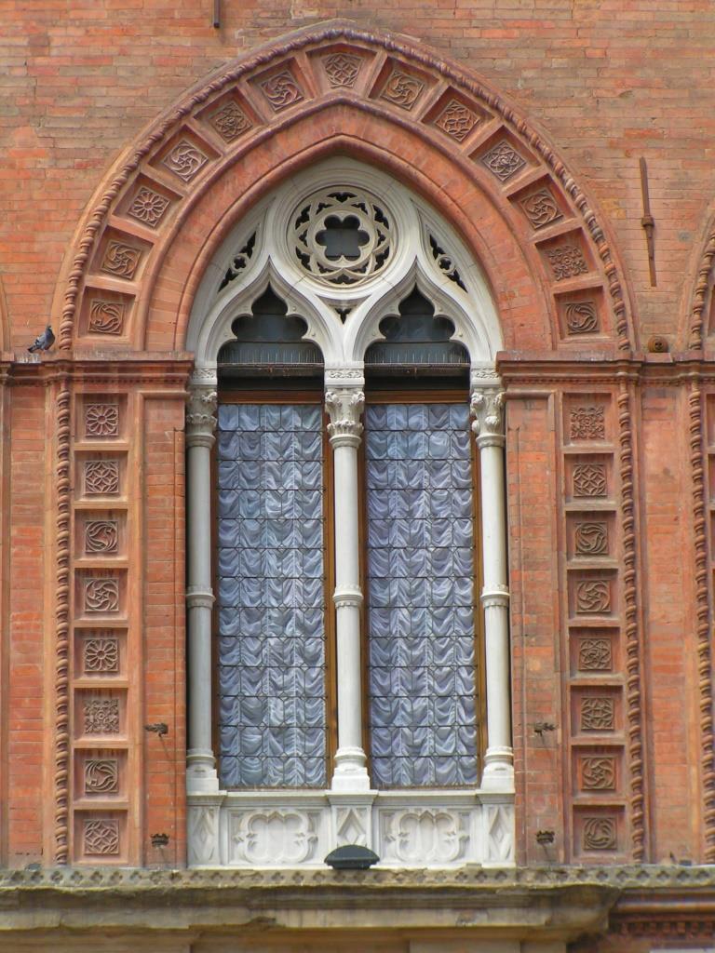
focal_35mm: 164
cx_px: 358
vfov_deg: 12.0
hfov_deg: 9.1
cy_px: 476
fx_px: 4517
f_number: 5
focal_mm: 25.1
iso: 50
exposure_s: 1/320
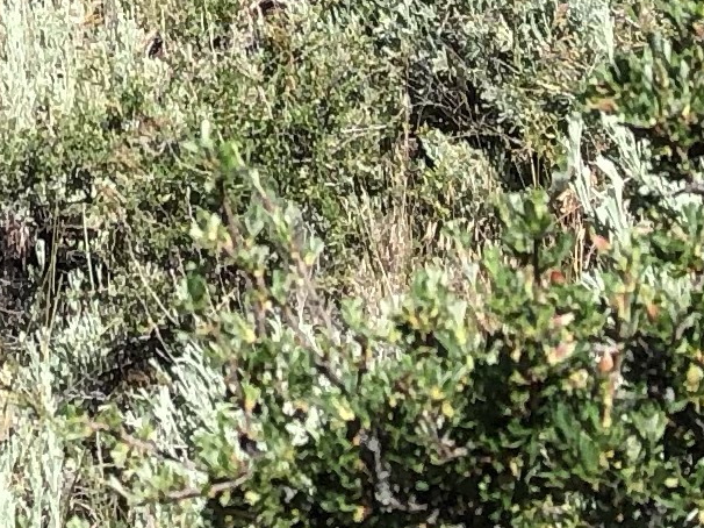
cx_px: -120
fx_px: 3924
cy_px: -545
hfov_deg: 10.1
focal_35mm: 193
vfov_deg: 7.4
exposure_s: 1/1389
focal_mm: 3.99
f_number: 1.8
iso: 20
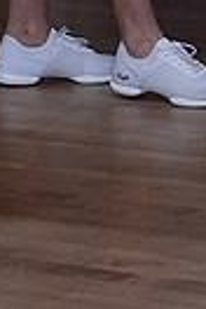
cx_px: 144
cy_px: -314
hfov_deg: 3.9
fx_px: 2987
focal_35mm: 348
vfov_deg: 5.8
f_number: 6.3
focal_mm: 53
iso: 5000
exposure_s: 1/200
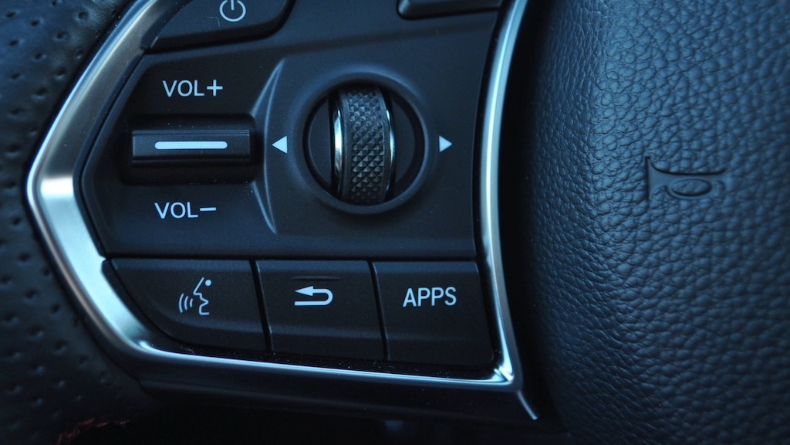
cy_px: 140
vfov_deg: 23.4
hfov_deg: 40.6
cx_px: 405
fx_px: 1068
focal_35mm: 51
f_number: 4.2
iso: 400
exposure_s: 1/60
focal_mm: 26
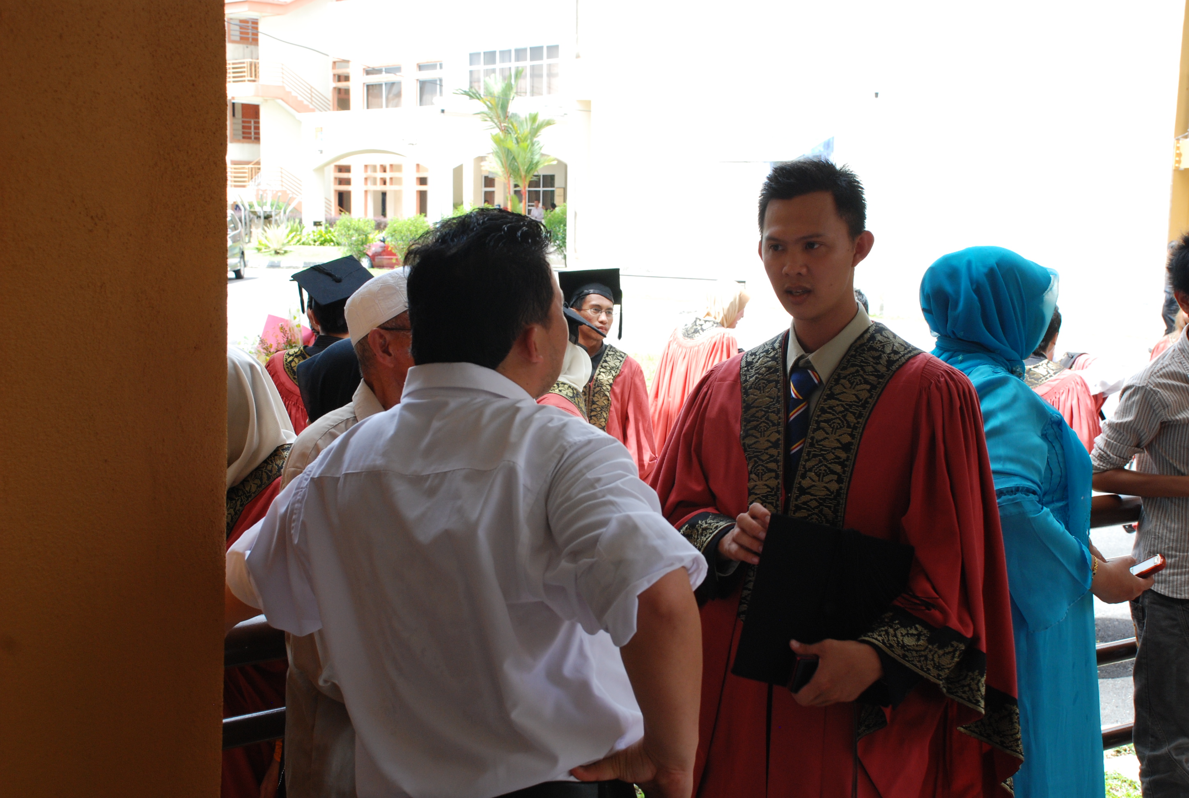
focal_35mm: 57
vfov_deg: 23.9
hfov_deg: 35.0
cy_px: 399
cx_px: 594
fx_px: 1886
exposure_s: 1/125
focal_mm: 38
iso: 400
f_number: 8
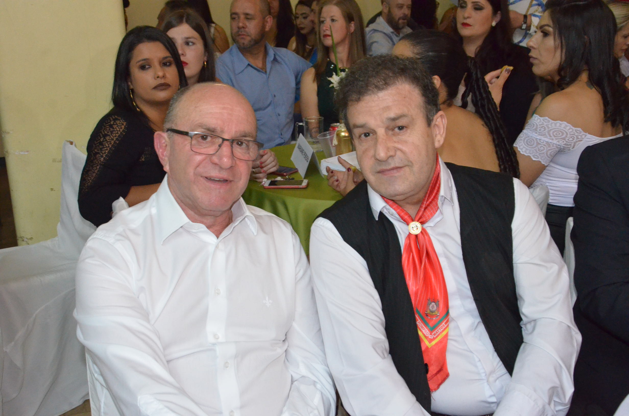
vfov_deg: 26.4
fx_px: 889
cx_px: 314
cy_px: 208
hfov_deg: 39.0
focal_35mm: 51
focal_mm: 34
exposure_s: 1/60
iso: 5000
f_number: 8
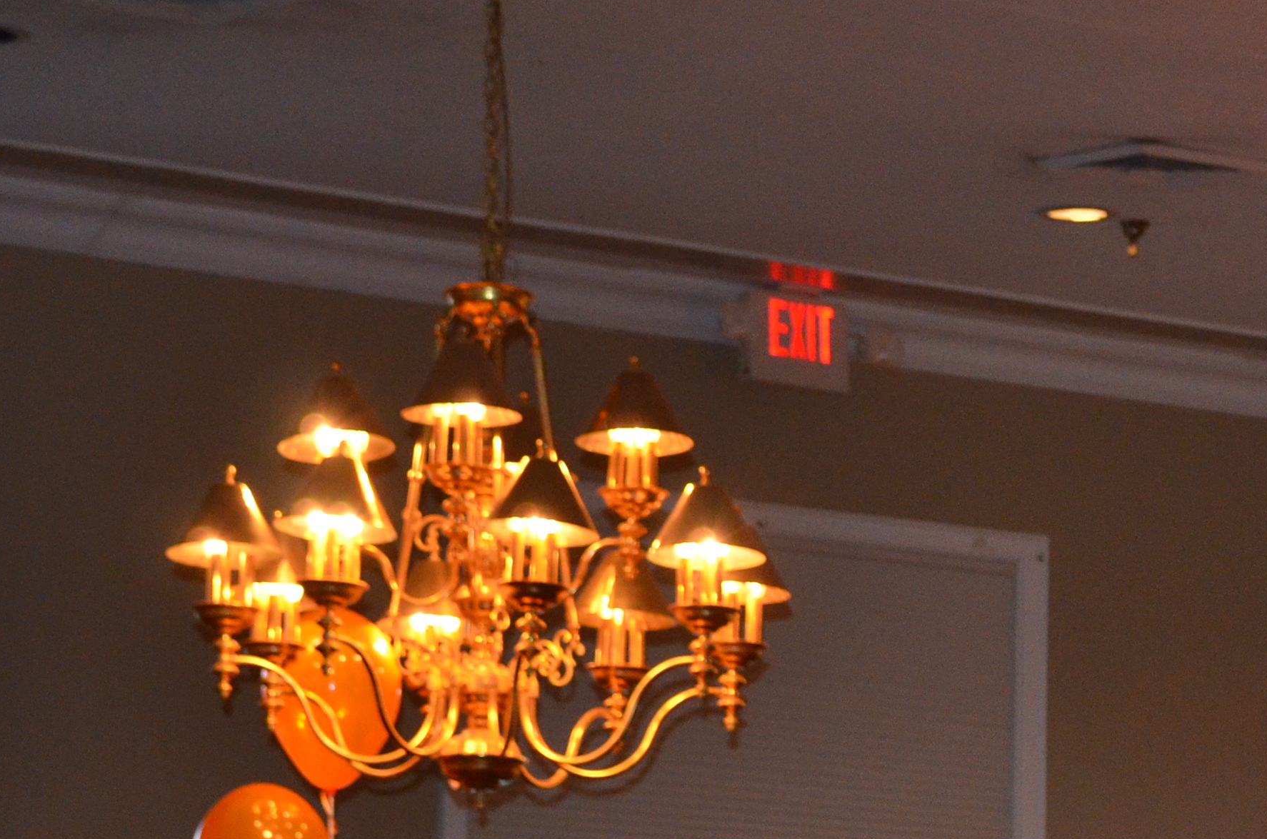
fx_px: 5268
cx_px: 1367
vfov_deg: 9.0
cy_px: 1120
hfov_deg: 13.5
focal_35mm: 150
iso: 1100
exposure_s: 1/60
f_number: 5
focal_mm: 36
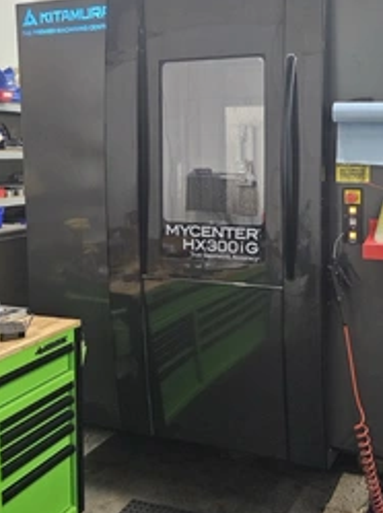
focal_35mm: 37
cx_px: 307
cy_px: 190
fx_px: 547
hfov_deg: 37.2
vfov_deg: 49.7
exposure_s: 1/120
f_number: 1.7
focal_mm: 6.3
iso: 800
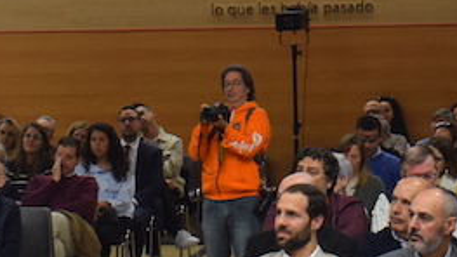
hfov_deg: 16.6
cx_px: 297
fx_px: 1563
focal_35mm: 129
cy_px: -144
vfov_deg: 9.1
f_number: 4
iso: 800
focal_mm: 18
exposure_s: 1/60
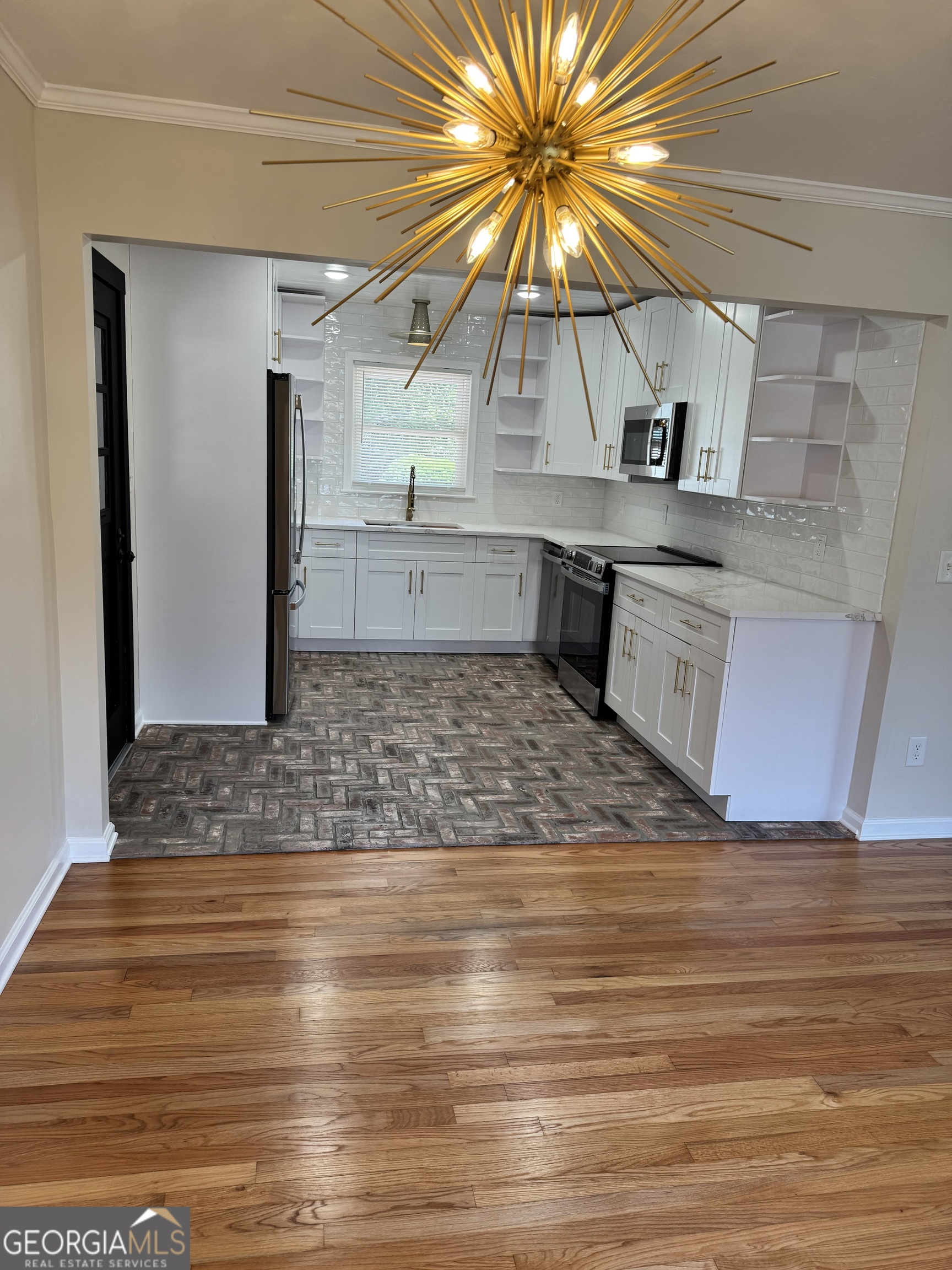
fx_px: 880
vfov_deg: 71.6
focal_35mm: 24
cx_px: 476
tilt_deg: -12.1
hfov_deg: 56.8
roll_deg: -2.8
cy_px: 635
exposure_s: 1/120
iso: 64
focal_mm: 6.76
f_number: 1.78
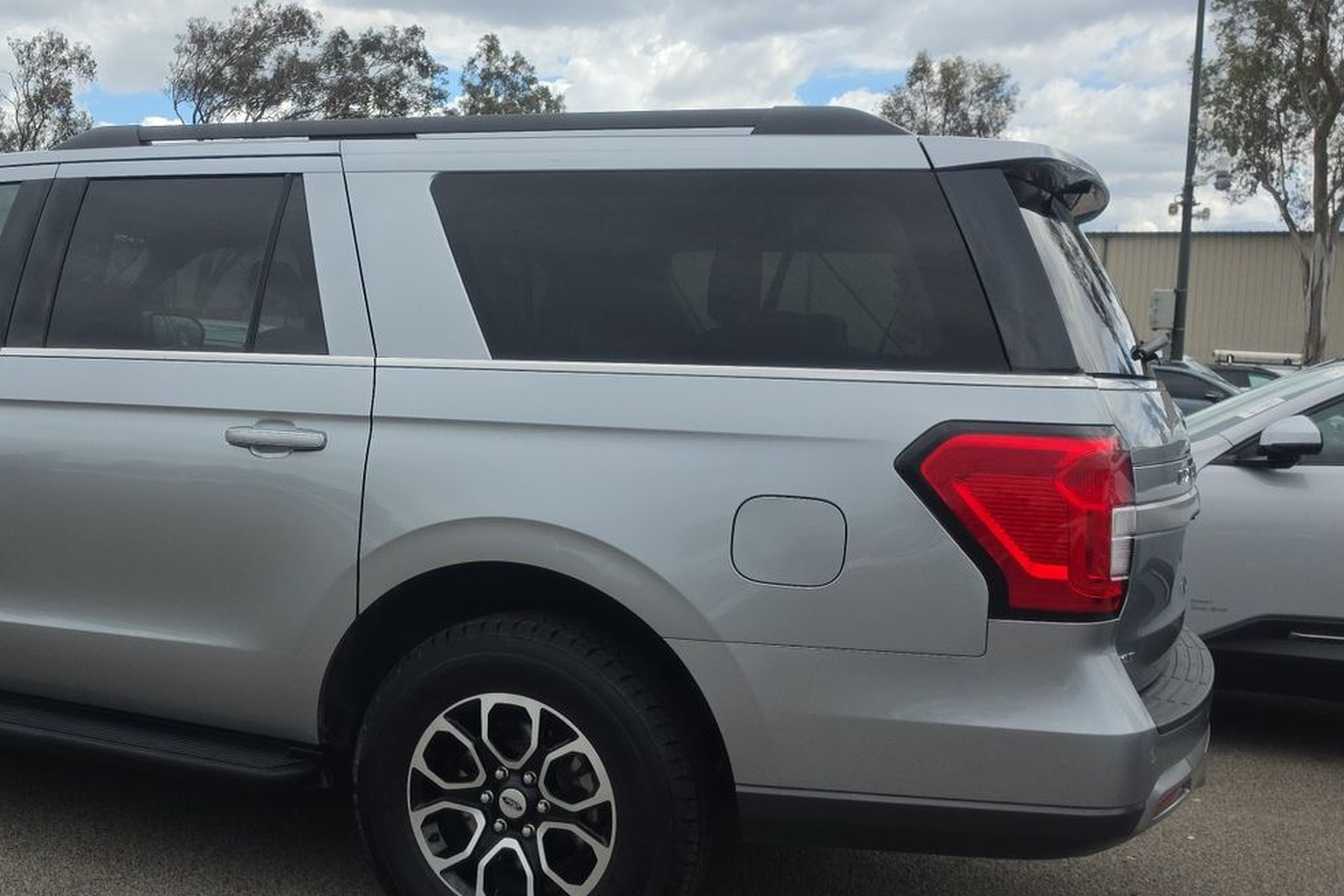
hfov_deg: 47.7
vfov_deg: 34.2
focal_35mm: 39
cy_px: 495
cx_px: 337
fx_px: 1456
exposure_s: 1/6148
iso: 64
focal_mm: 6.5
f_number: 1.4
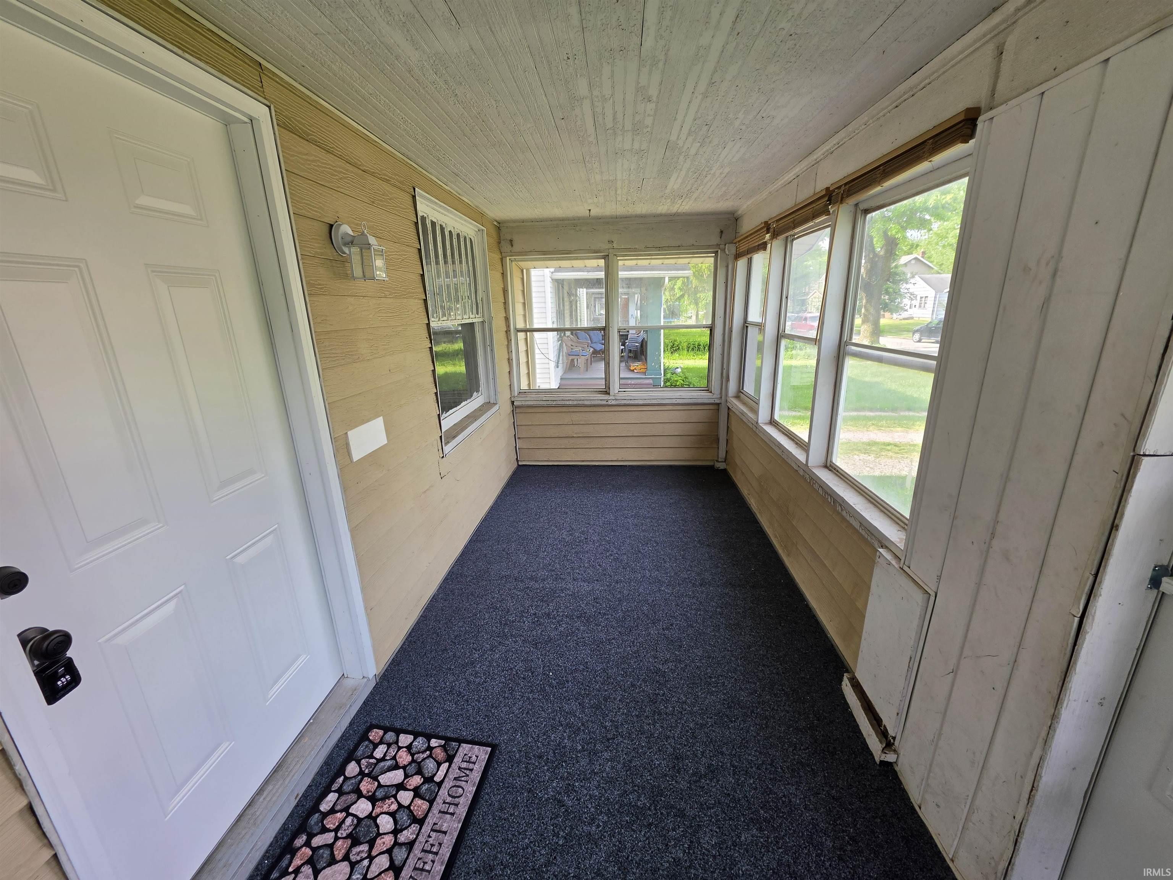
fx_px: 441
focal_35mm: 13
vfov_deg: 89.9
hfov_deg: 106.2
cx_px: 586
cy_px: 440
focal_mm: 2.2
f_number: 1.9
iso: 25
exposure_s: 1/120
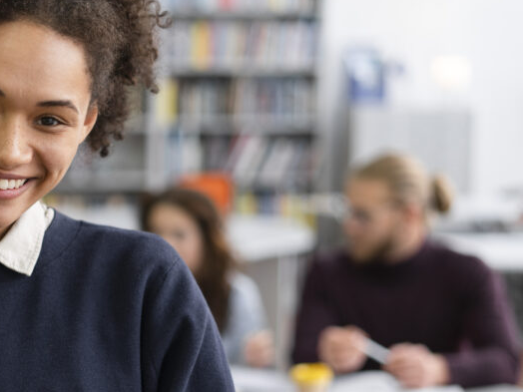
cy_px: 264
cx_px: 132
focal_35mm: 94
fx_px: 1420
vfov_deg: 15.7
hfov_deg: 20.7
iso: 250
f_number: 2
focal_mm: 50
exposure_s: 1/320
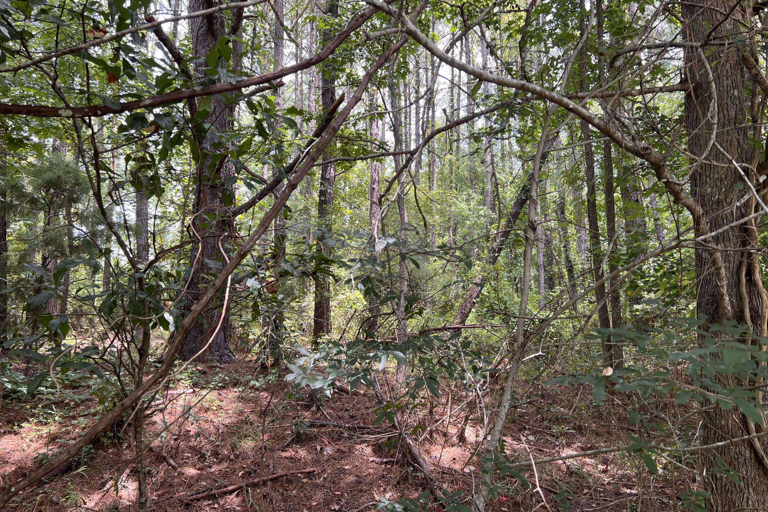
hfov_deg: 65.5
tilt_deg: +9.4
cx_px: 397
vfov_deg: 46.4
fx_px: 597
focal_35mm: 28
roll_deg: +1.0
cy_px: 235
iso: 40
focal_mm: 5.7
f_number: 1.5
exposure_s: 1/150
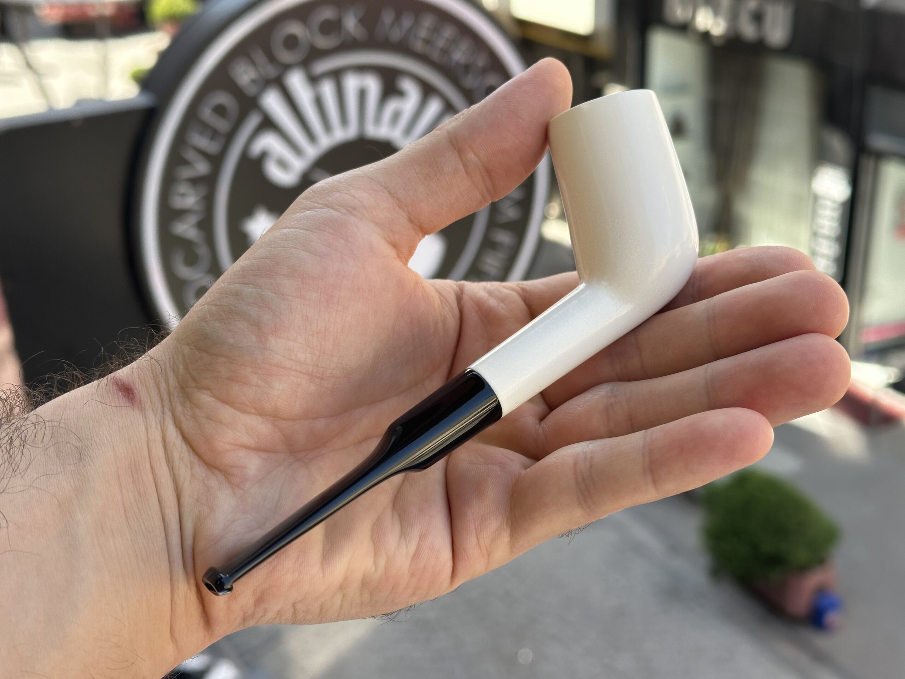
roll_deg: +2.3
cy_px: 340
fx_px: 1255
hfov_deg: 39.7
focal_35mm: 48
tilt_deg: -24.6
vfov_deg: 30.3
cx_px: 452
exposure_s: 1/524
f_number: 1.78
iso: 64
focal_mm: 6.86
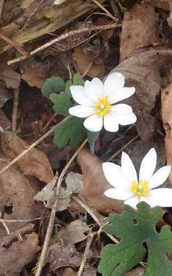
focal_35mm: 351
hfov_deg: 3.7
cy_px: 170
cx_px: 88
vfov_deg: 6.0
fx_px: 2632
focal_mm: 28.7
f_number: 5.5
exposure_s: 1/80
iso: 200
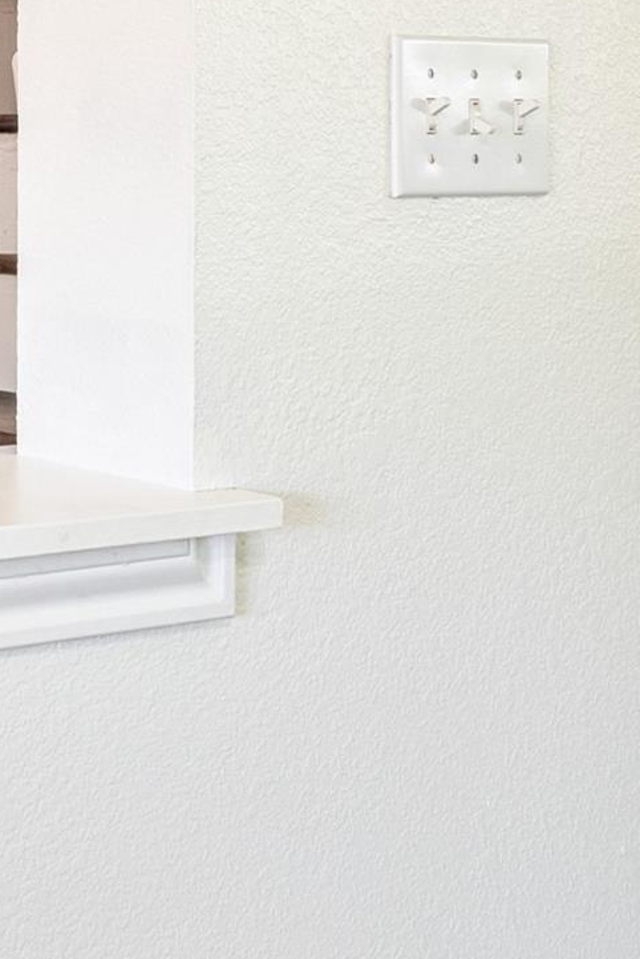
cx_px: -709
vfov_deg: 29.0
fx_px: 1813
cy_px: 186
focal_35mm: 68
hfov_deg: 15.3
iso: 640
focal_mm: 16
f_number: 8
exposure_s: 1/13
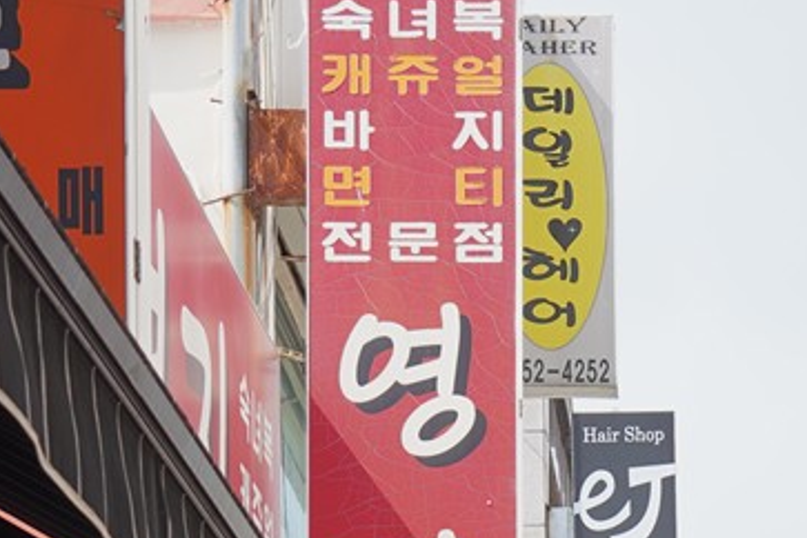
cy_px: 1229
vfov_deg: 6.8
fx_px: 4326
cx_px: 889
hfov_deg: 10.5
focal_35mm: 193
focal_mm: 35
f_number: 8
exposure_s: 1/100
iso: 100
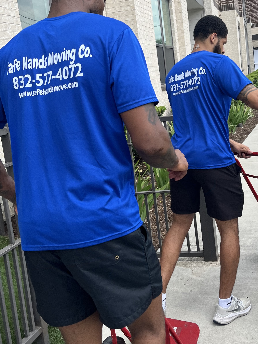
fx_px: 437
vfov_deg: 42.7
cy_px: 138
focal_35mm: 44
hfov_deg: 32.5
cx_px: 181
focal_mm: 5.1
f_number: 1.6
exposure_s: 1/1776
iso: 50
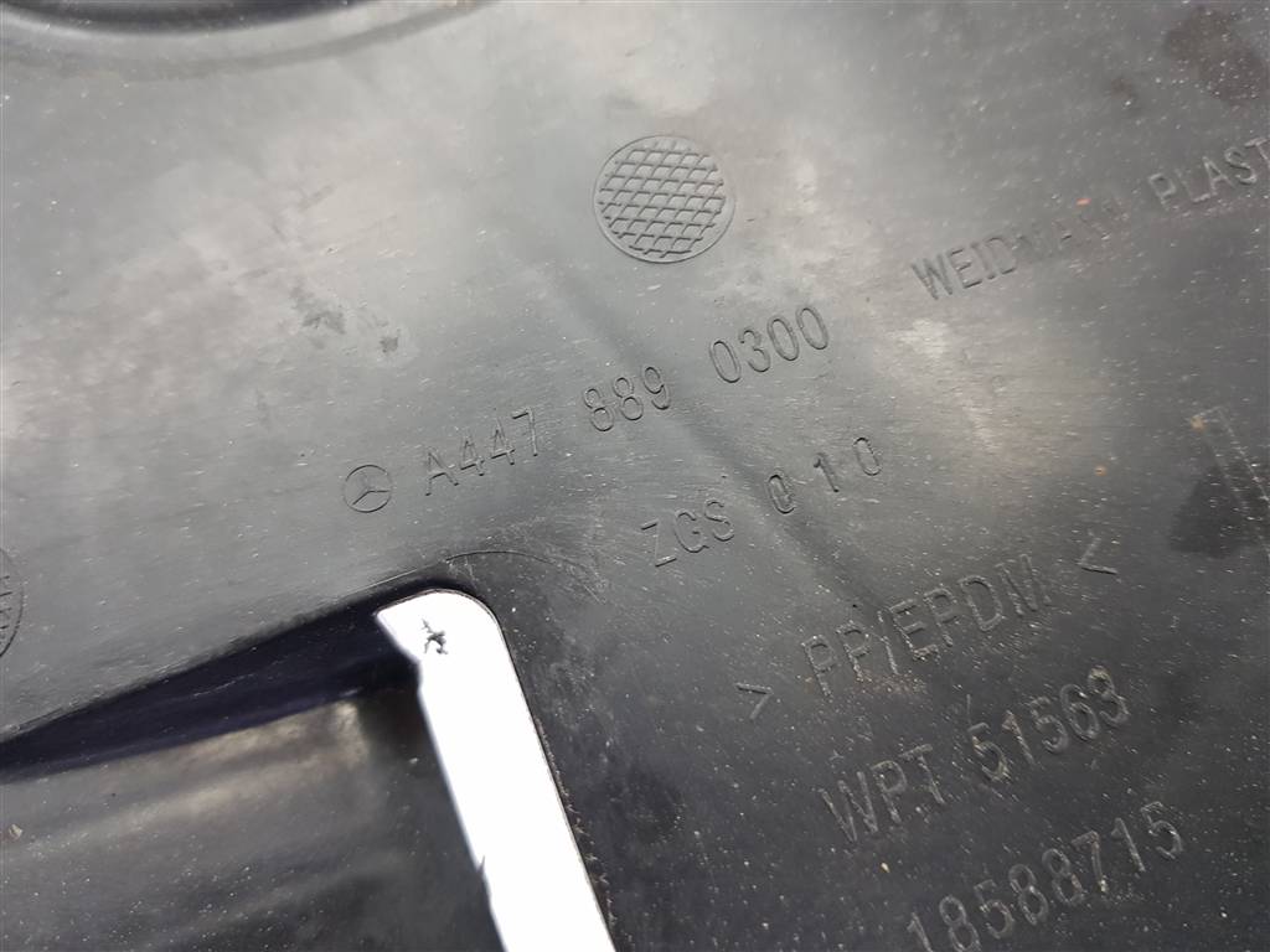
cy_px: 476
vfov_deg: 53.1
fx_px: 954
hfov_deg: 67.3
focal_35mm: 26
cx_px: 635
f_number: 1.7
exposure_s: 1/100
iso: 160
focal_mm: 4.2
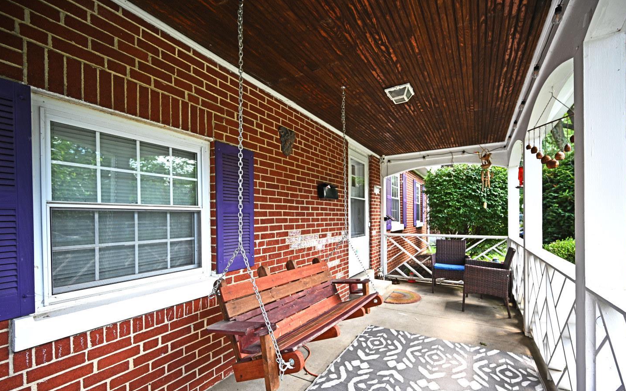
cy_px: 218
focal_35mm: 16
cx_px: 327
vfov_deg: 72.6
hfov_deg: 99.4
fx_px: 265
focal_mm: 14.5
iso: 400
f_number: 4
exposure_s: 1/250
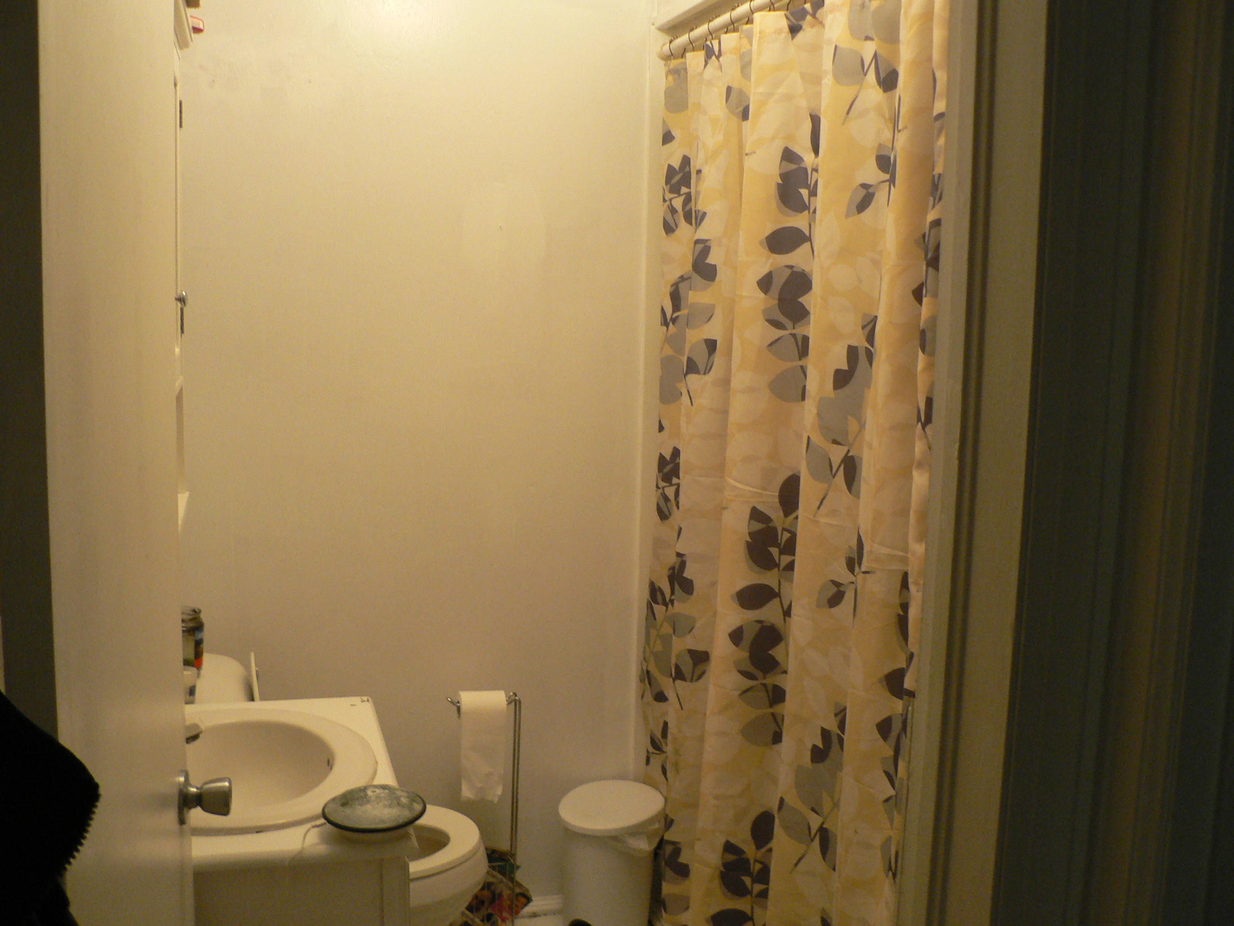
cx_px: 617
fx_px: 1283
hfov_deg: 51.4
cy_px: 463
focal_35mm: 36
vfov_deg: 39.7
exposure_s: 1/25
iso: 200
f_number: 2.8
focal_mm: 6
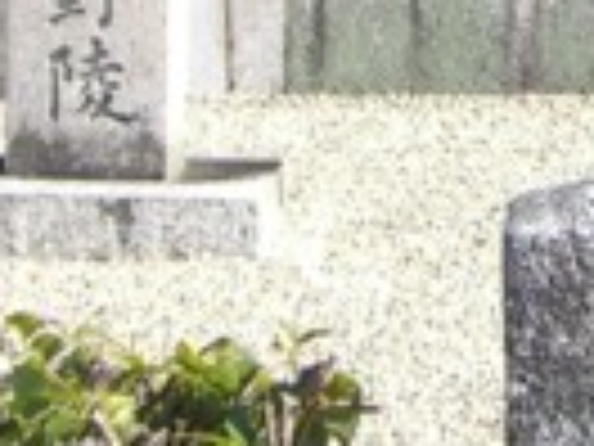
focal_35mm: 231
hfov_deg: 8.4
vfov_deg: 6.3
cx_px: 819
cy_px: -239
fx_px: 3964
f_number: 4.3
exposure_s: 1/250
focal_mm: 6.2
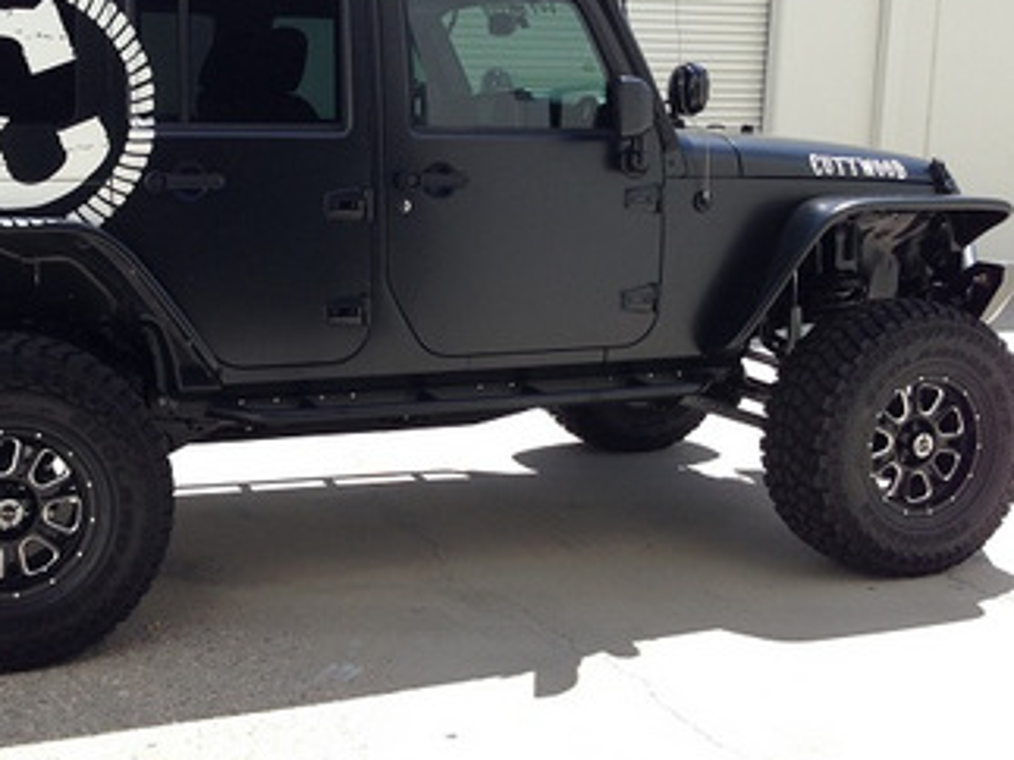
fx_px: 1435
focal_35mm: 49
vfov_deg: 29.6
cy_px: 292
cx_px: 295
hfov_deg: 38.2
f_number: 2.4
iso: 50
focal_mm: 4.12
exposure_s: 1/874
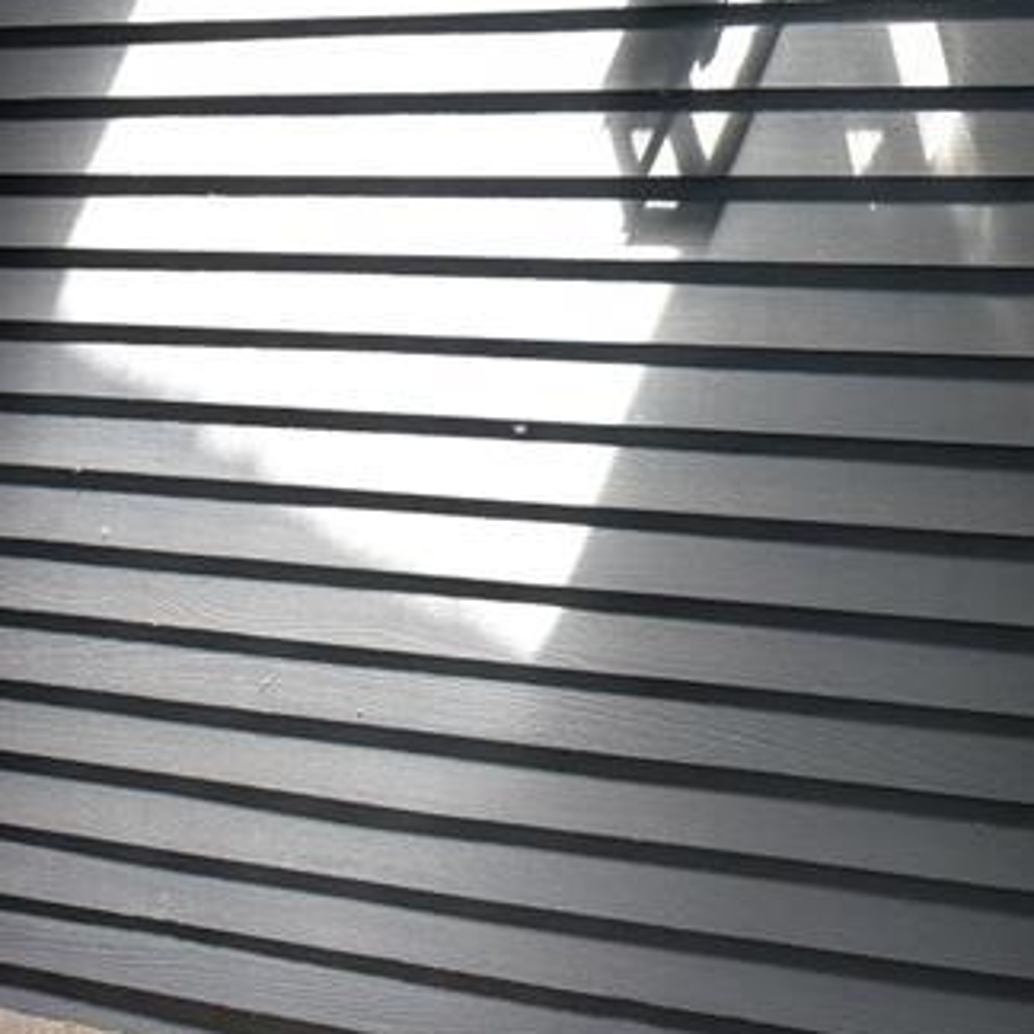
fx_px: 1453
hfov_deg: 26.3
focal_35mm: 43
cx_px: 1608
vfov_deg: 38.5
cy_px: 305
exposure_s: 1/60
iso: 800
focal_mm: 16
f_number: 4
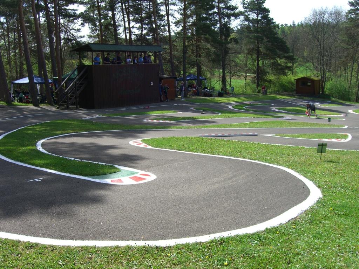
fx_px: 394
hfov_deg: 49.0
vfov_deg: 37.7
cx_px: 180
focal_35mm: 38
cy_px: 134
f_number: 4
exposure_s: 1/400
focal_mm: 7.9
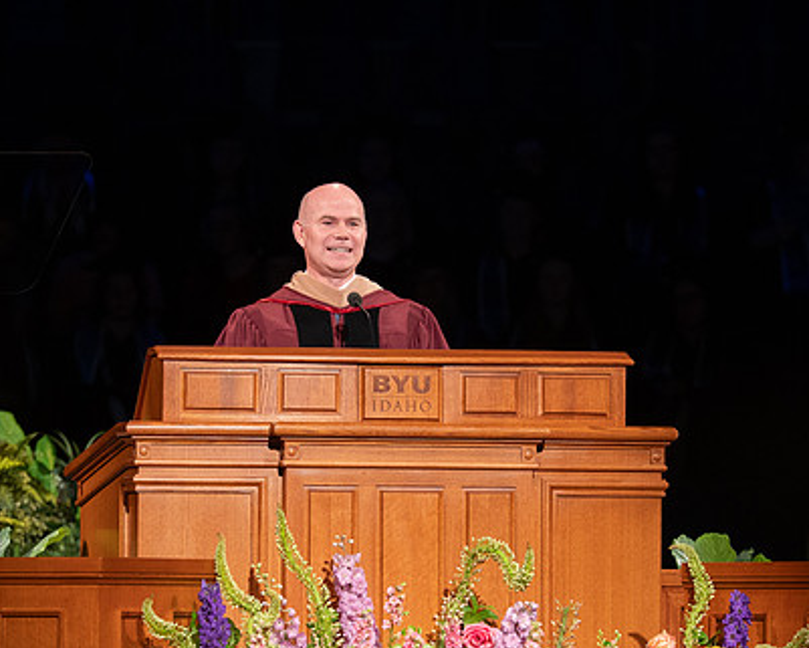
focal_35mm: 409
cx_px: 420
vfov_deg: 3.8
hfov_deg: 4.7
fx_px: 9795
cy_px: 490
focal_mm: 195
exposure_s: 1/250
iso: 2000
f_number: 2.8
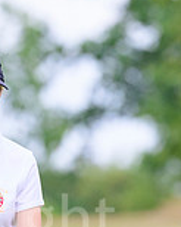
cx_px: 56
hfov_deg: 1.0
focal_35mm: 1489
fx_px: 9980
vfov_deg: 1.3
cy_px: 227
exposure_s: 1/1250
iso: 1000
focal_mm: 290
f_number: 5.6
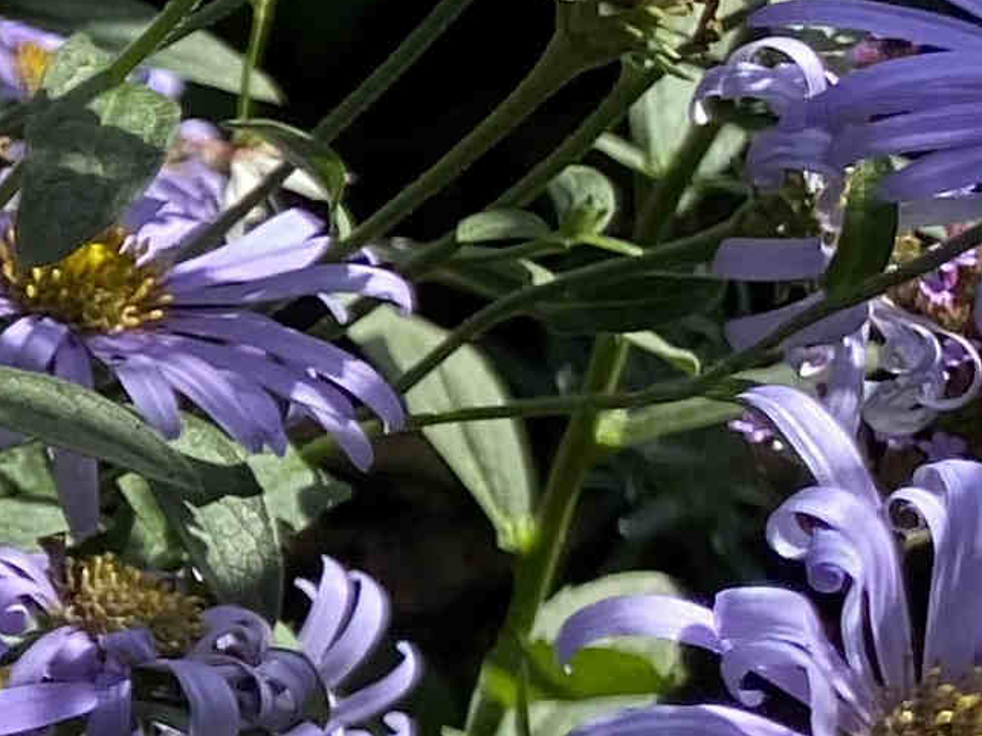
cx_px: -1689
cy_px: 224
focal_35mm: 163
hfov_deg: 9.9
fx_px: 4623
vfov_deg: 9.1
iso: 32
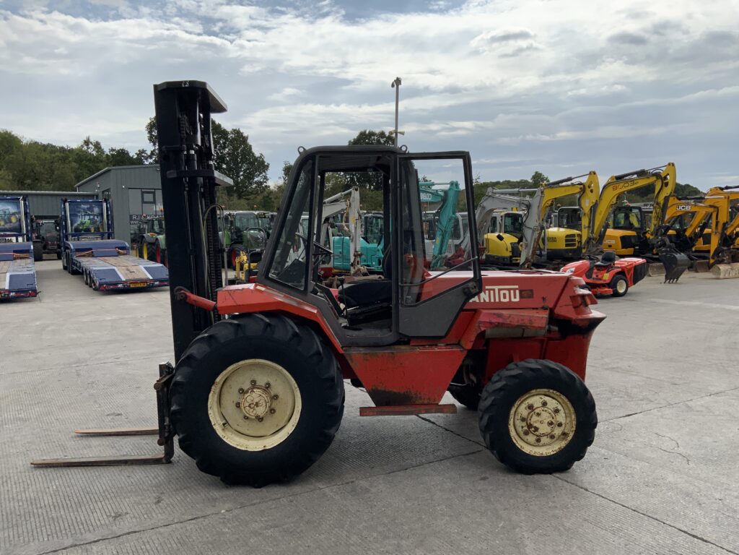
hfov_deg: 61.7
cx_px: 370
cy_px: 278
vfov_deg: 48.2
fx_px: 619
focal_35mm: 29
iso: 20
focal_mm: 3
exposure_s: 1/2959
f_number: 1.8
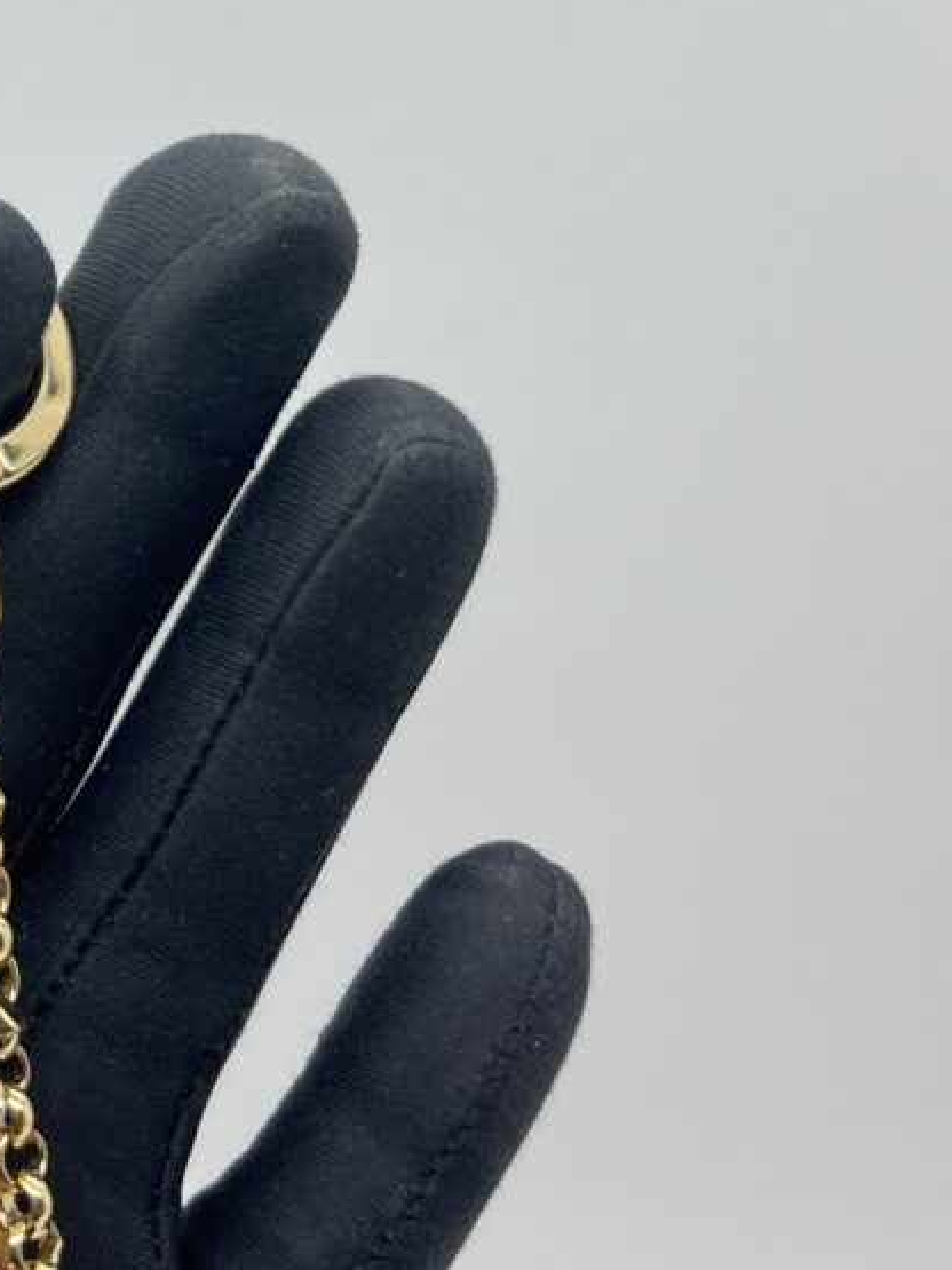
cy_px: 906
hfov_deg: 28.9
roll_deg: +0.1
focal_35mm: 48
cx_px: 78
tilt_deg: -15.4
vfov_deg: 38.9
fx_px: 1761
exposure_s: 1/158
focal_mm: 5.7
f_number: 1.5
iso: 40
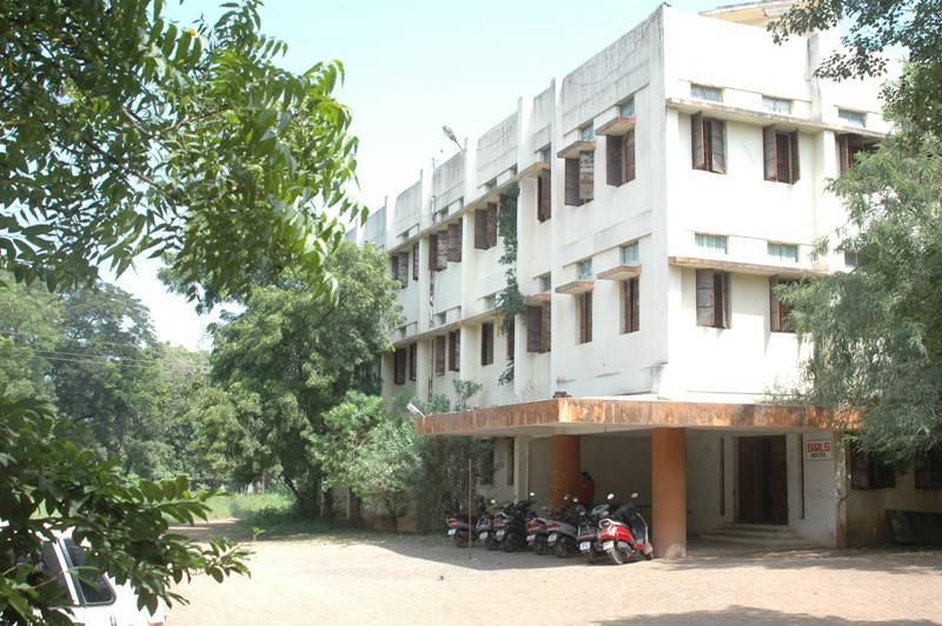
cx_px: 471
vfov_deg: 31.8
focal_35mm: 42
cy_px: 313
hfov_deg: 46.4
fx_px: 1098
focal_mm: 28
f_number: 8
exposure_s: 1/125
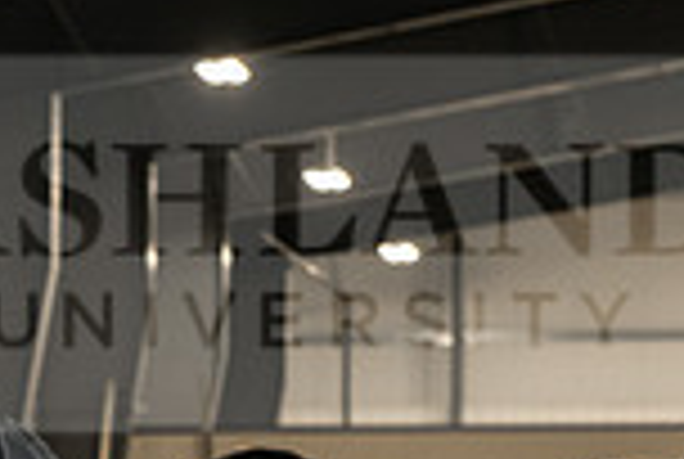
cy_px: 601
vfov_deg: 5.8
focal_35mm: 236
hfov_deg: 8.5
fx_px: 4493
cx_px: -410
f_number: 5
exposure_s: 1/200
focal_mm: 62
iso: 2000
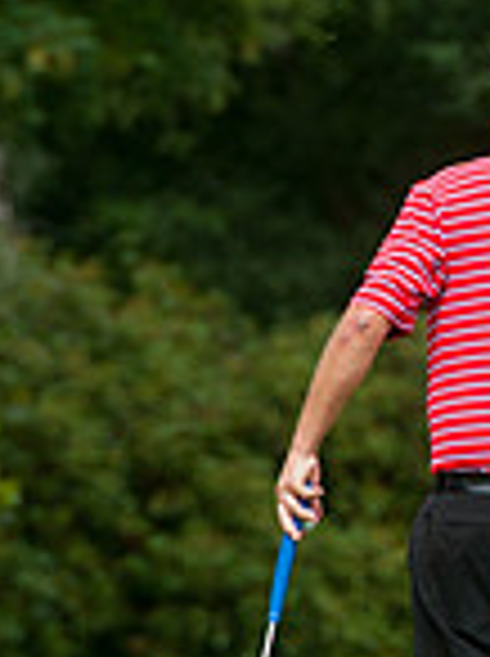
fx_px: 18134
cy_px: 366
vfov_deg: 2.1
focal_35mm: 958
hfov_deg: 1.5
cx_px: 994
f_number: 5.6
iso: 400
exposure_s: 1/1250
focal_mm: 200
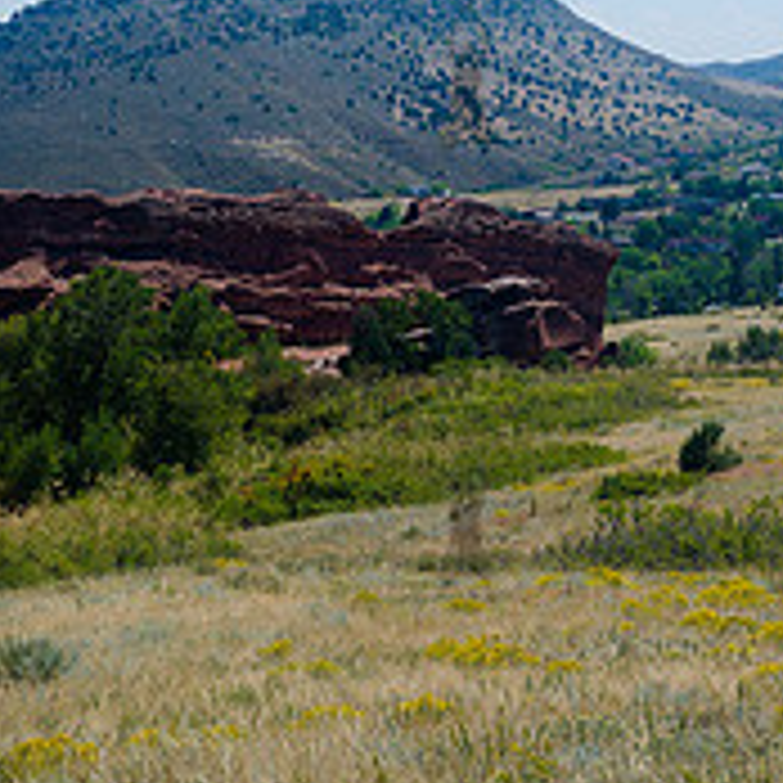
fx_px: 2534
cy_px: 70
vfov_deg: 17.3
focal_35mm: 99
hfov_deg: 17.6
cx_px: 464
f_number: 8
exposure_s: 1/160
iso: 80
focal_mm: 35
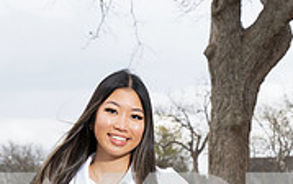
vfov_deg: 8.0
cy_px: 340
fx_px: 1270
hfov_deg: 13.2
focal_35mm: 159
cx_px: 116
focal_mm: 62
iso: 400
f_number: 8
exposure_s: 1/250
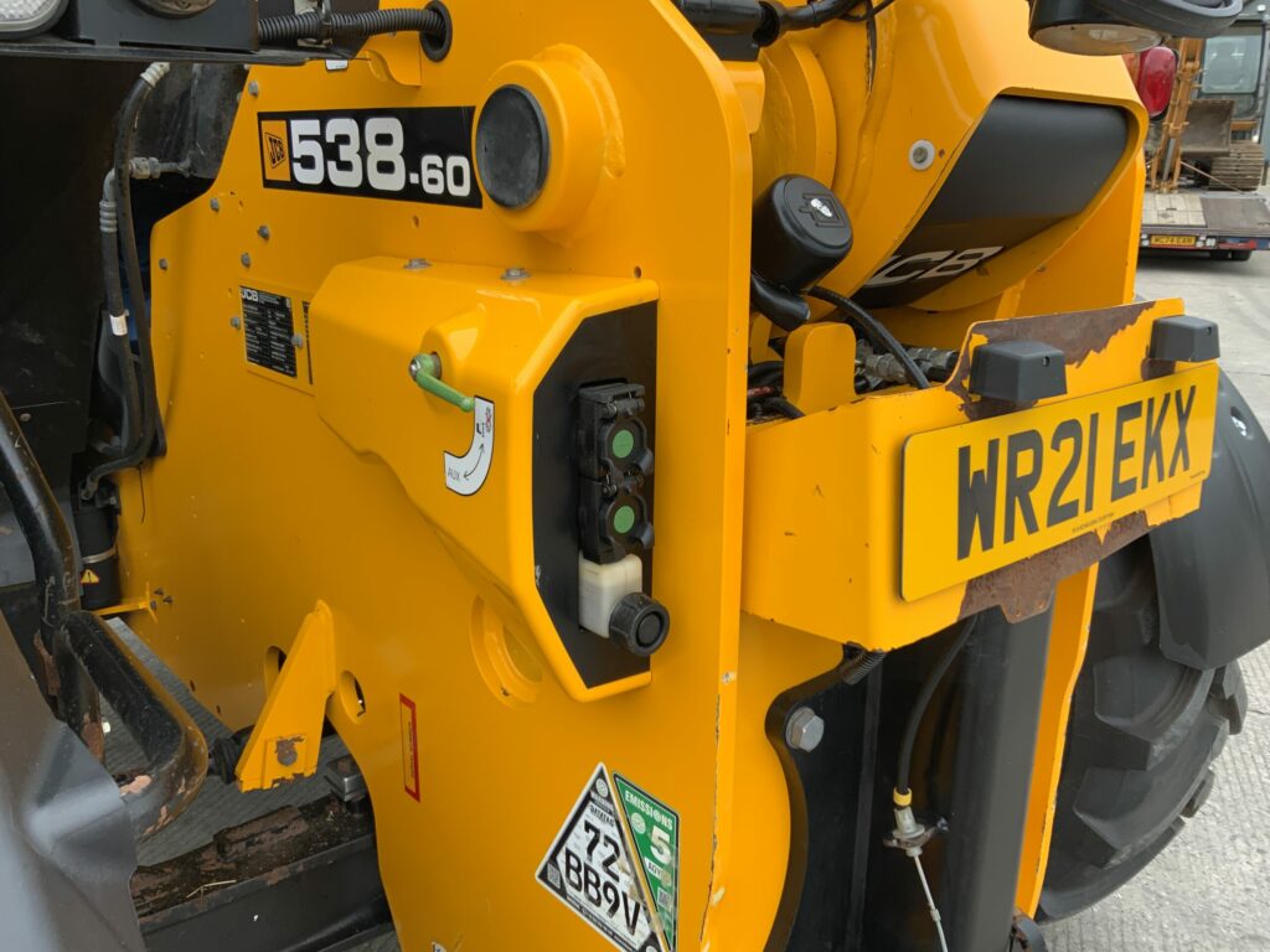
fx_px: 1064
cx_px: 635
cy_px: 476
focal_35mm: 29
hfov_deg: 61.7
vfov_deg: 48.2
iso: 16
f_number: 1.8
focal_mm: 3
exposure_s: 1/283
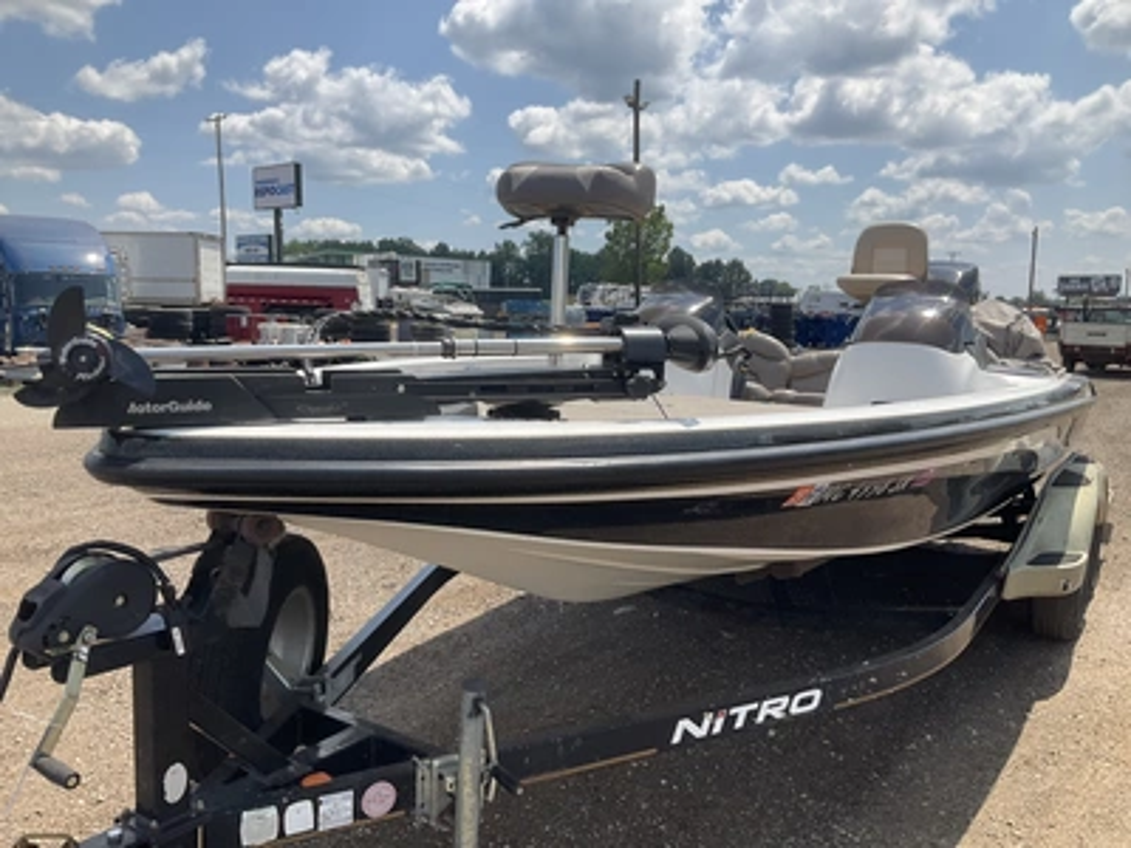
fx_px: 948
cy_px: 424
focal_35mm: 29
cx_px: 566
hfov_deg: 61.7
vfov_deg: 48.2
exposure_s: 1/1490
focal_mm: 3
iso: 25
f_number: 1.8
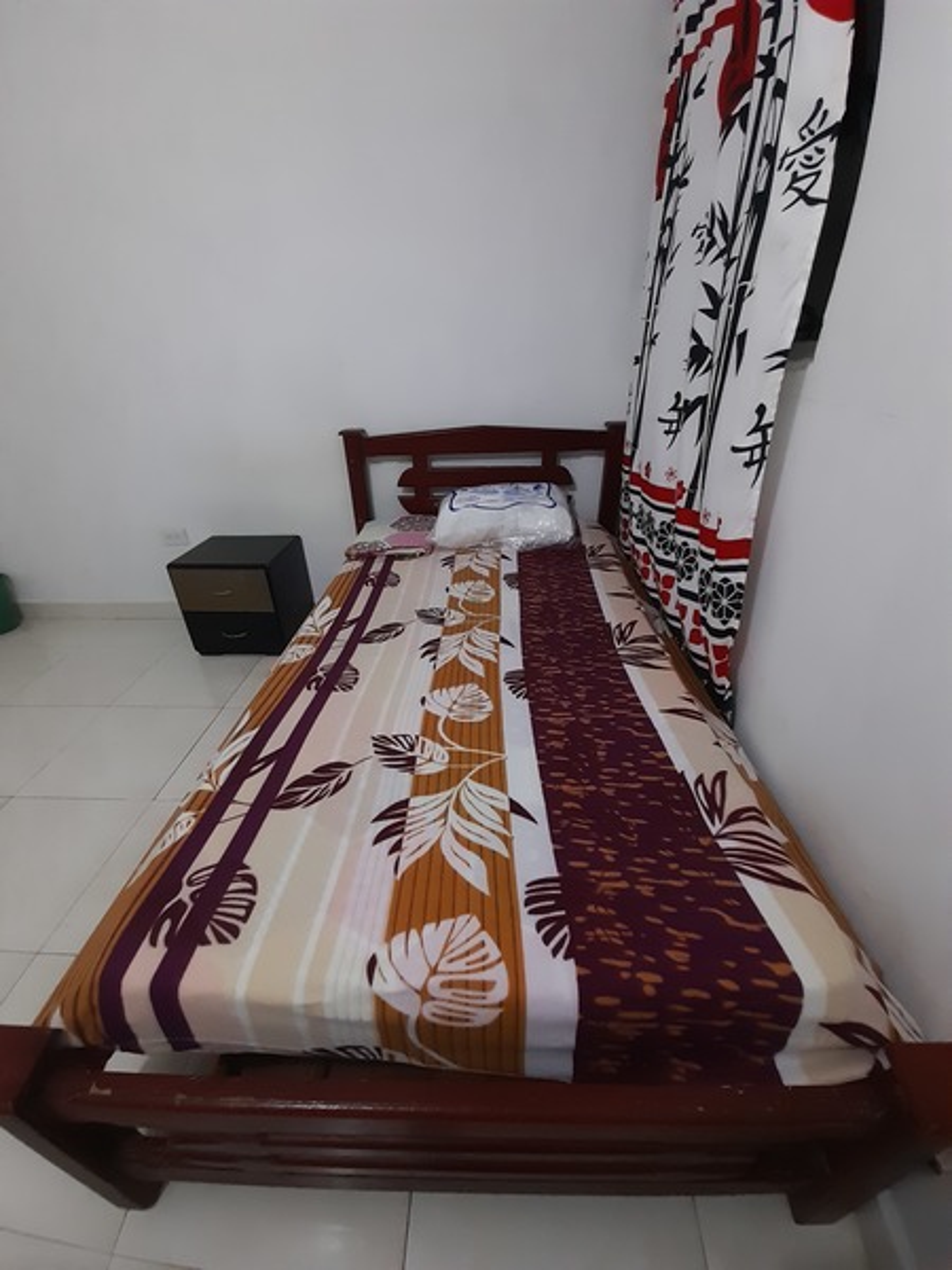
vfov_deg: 106.2
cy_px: 635
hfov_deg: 89.9
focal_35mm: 13
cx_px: 476
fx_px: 477
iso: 320
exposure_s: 1/25
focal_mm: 1.42
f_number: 2.2
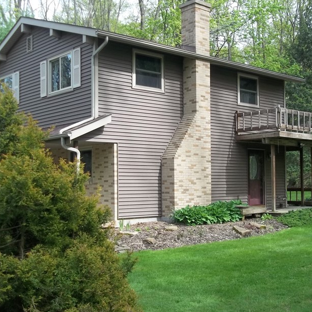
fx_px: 479
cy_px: 170
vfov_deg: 36.0
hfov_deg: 36.0
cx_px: 171
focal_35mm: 47
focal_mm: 5.7
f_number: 2.9
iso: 80
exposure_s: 1/320
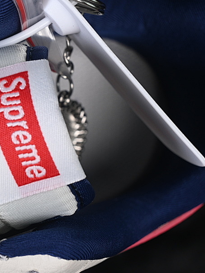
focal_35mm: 129
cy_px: 134
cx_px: -17
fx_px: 1019
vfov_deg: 15.3
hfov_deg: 11.3
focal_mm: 50
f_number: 7.1
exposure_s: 1/80
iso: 160
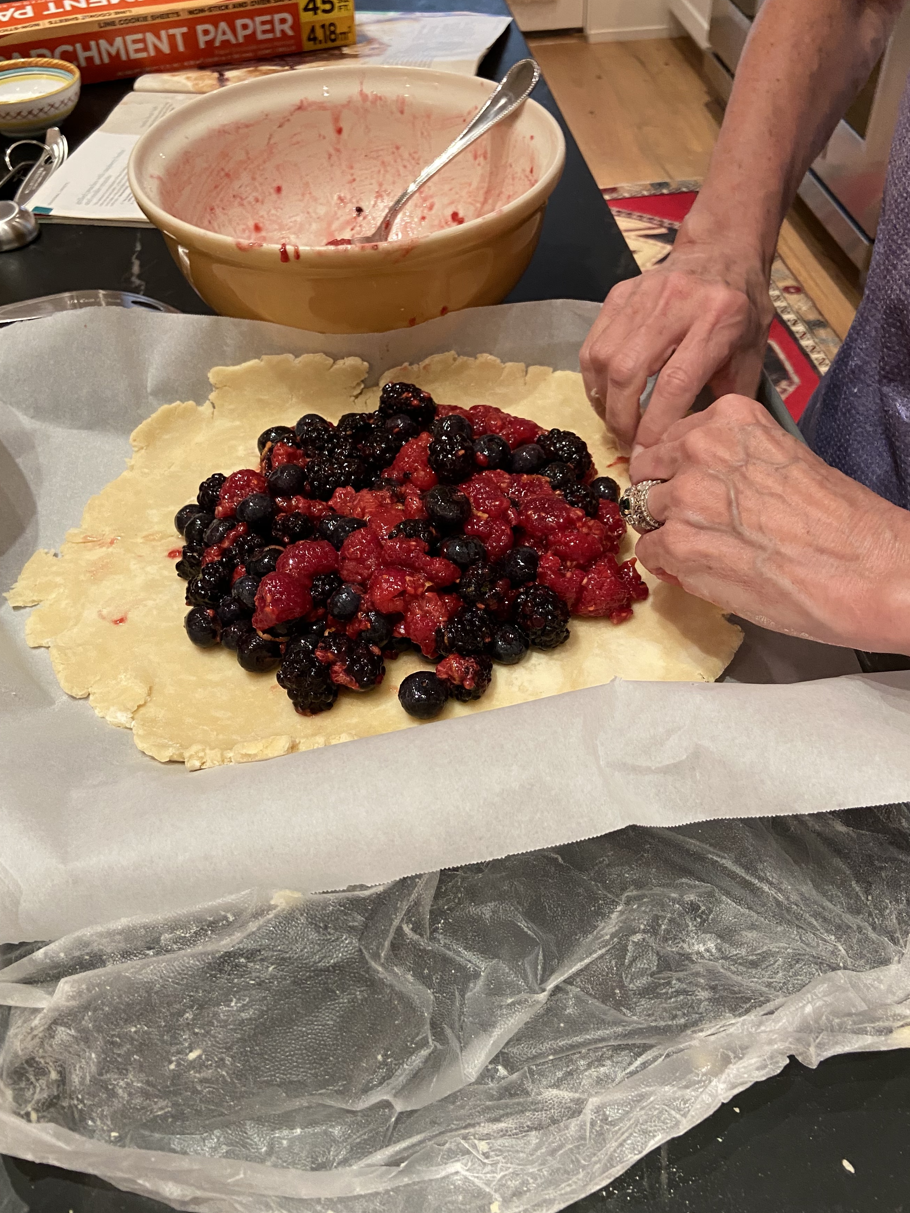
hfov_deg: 46.8
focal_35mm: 30
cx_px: 487
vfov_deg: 60.0
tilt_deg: -44.6
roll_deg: +2.2
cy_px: 590
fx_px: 1051
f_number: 1.8
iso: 250
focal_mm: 4.25
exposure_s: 1/60
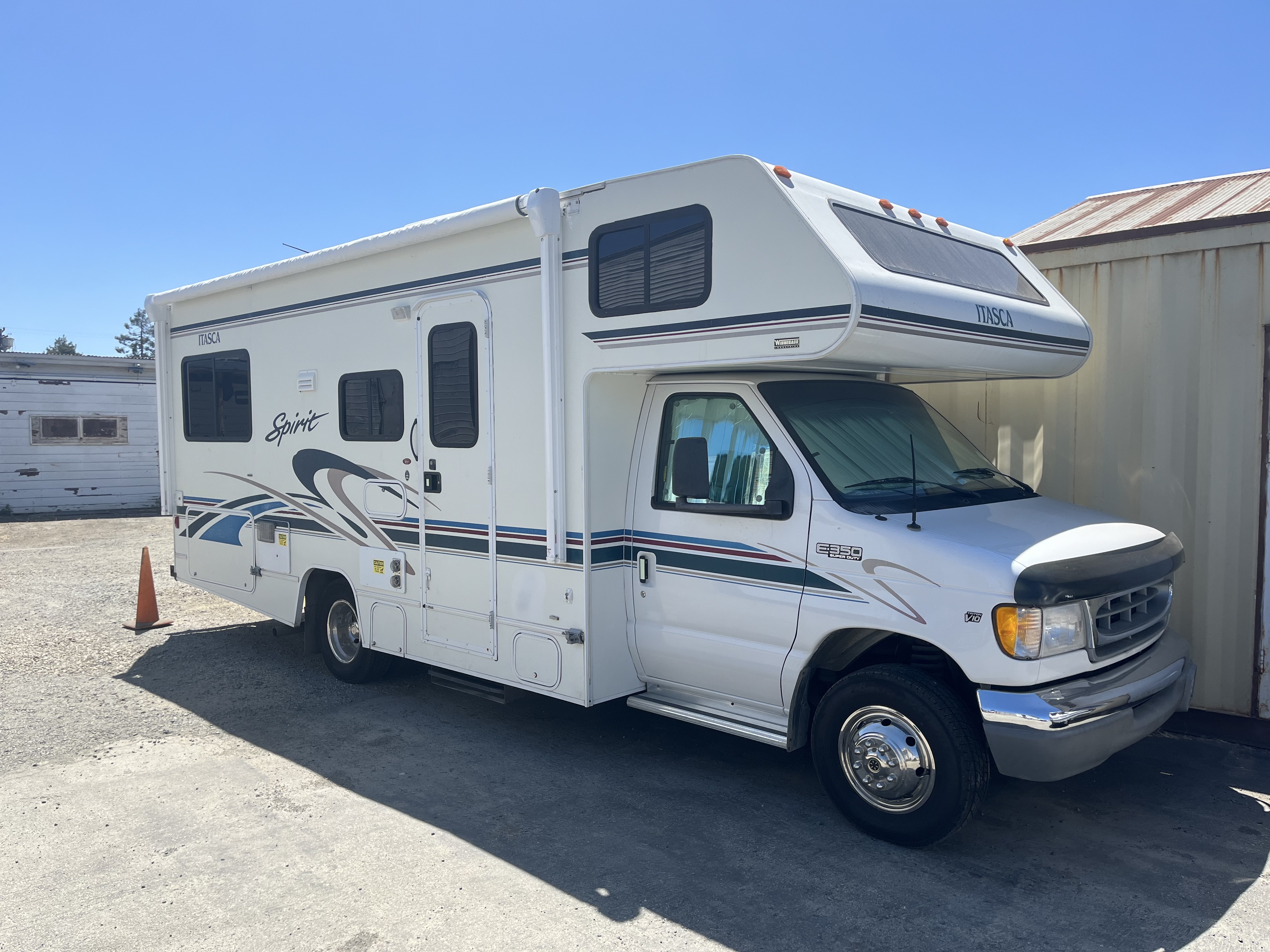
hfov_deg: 67.3
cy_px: 476
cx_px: 635
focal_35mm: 26
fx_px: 954
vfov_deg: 53.1
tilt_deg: -3.1
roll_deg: -0.2
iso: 50
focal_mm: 5.1
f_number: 1.6
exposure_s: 1/3215
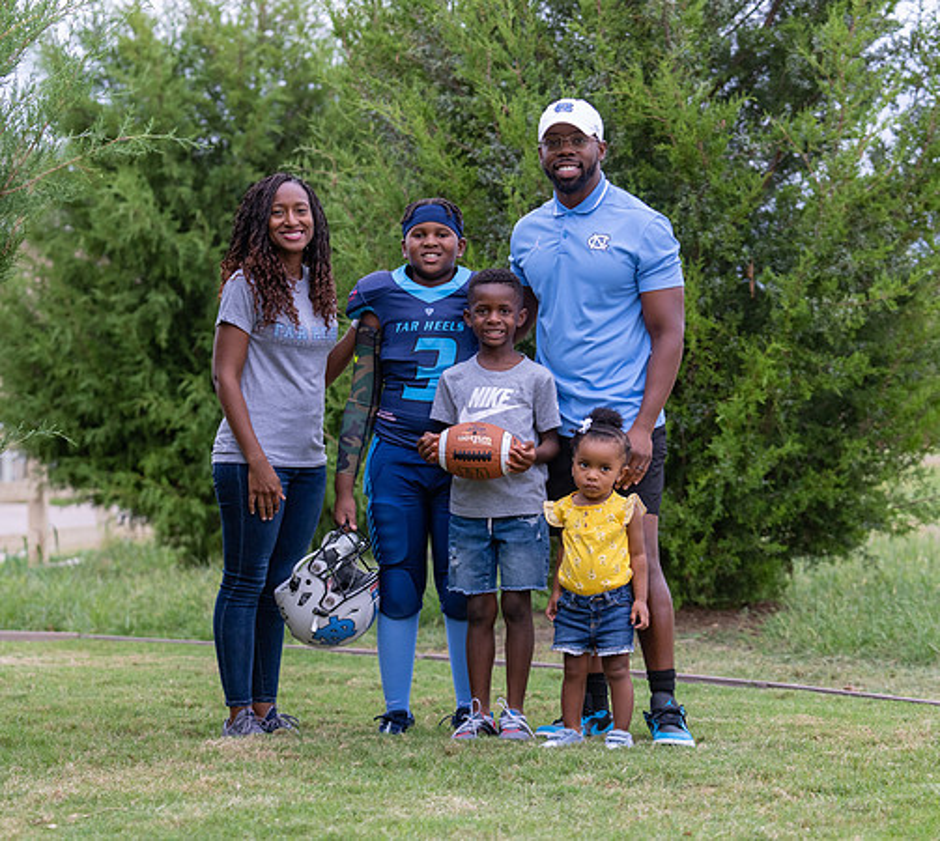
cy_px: 444
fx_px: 2923
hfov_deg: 18.3
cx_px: 430
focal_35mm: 100
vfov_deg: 16.4
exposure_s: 1/320
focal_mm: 78
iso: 640
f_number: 3.5
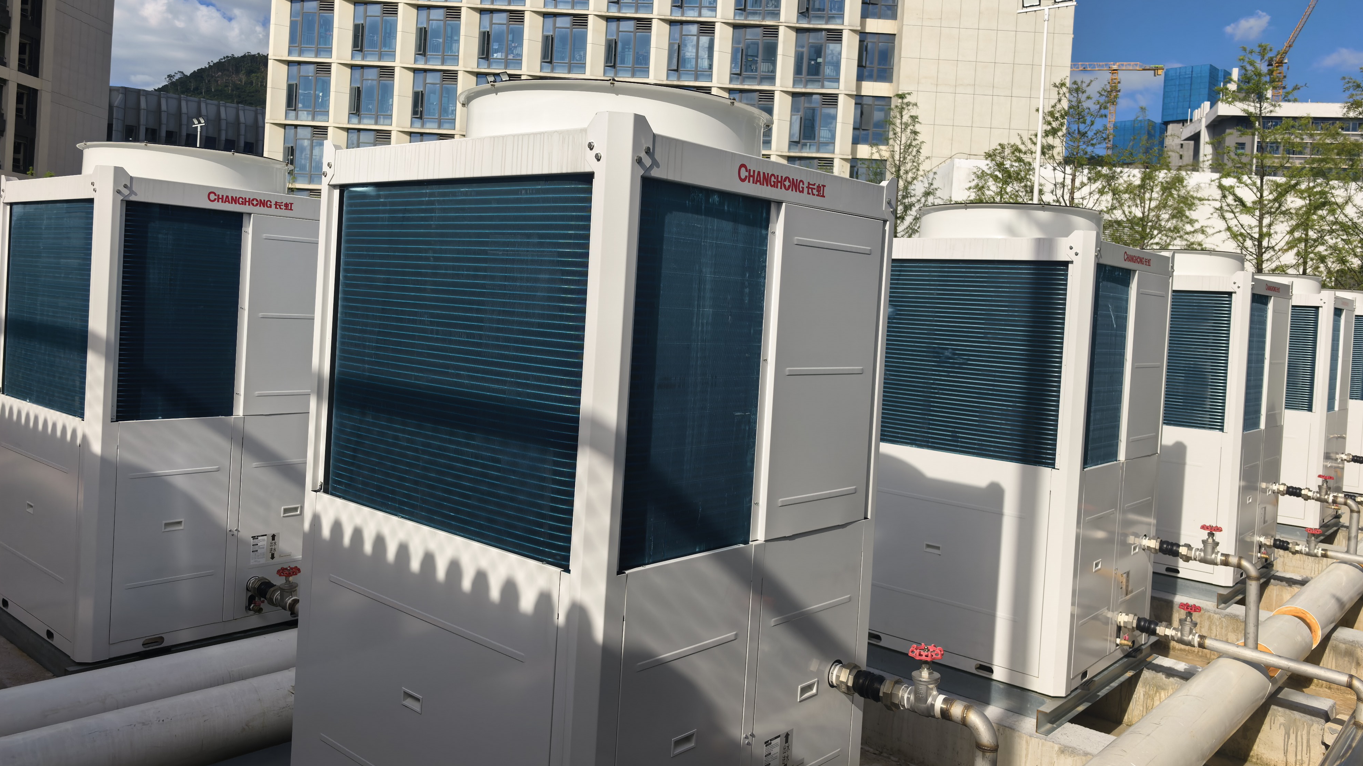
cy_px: 326
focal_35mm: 27
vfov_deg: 42.8
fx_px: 976
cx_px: 680
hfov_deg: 69.9
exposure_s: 1/4608
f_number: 2
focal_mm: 6.98
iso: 50
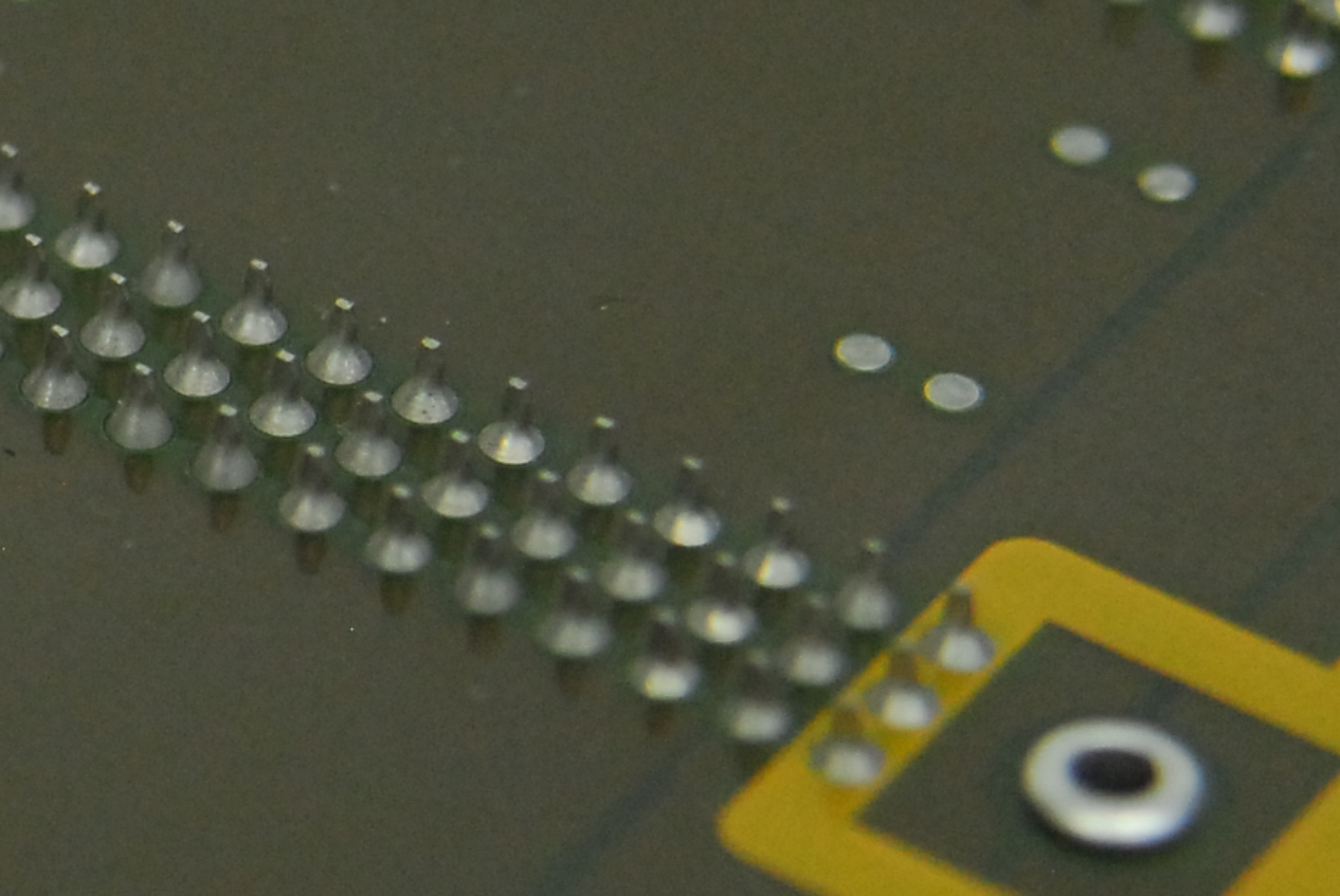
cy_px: 236
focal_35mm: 312
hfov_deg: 6.5
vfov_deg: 4.4
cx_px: -879
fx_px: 11626
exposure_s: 1/160
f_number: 3.5
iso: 800
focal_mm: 50
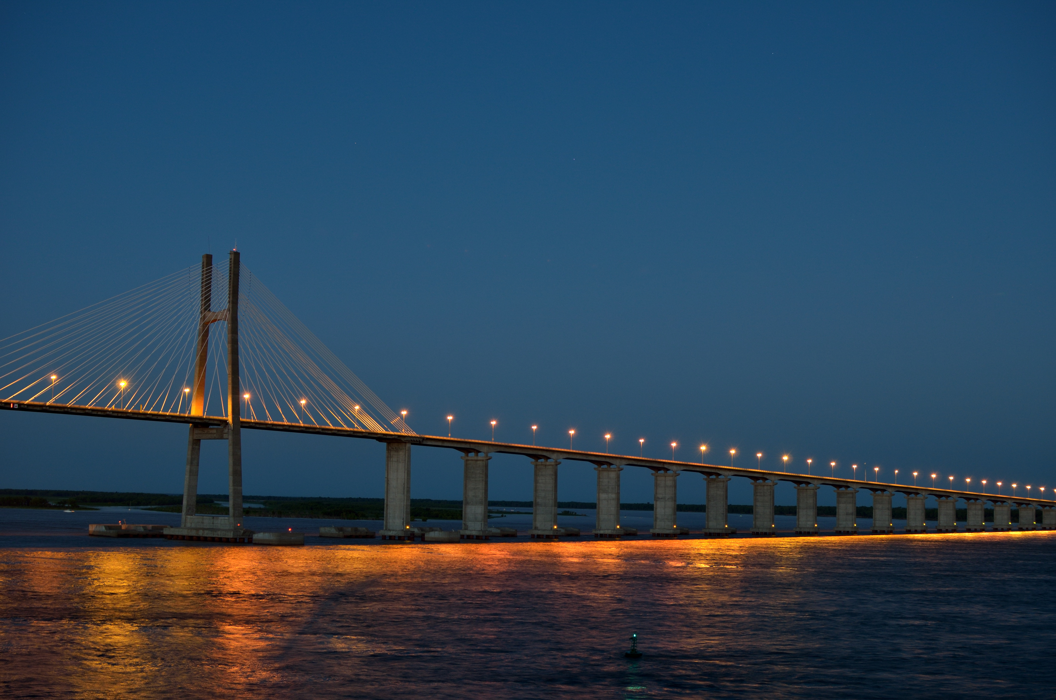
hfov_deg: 37.9
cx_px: 528
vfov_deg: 25.6
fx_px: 1537
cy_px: 350
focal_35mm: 52
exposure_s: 1
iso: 100
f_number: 3.5
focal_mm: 35
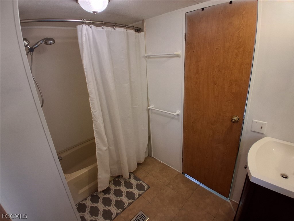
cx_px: 147
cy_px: 110
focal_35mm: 17
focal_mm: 1.4
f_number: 2.2
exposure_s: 1/40
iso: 125
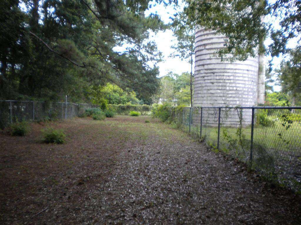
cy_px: 112
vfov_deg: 40.7
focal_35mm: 35
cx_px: 150
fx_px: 304
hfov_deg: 52.6
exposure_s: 1/71
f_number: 3.1
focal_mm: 6.3
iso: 80
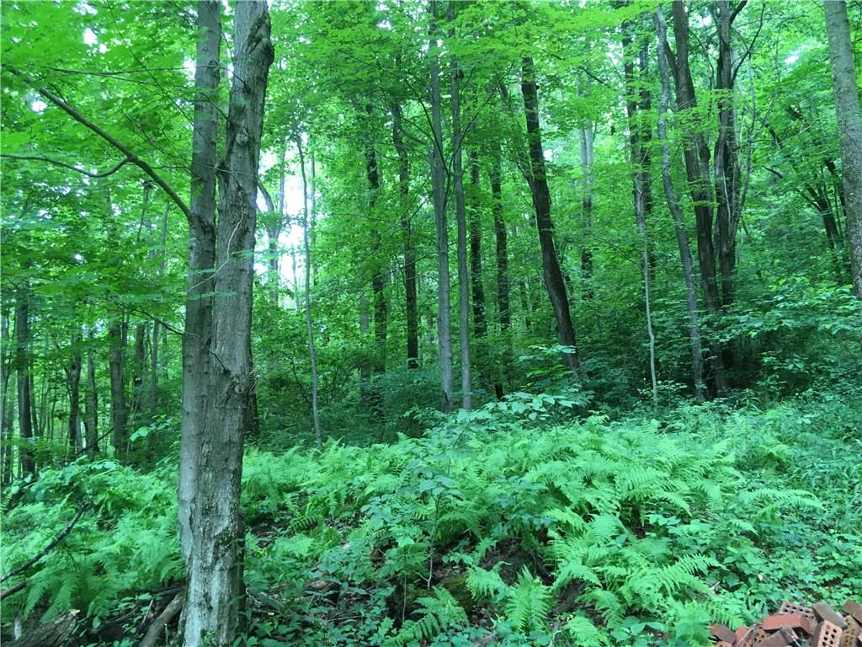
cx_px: 431
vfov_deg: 48.2
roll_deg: +1.1
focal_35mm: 29
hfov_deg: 61.7
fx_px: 722
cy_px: 324
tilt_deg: +7.1
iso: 40
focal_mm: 4.15
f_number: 2.2
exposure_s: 1/30
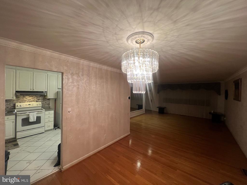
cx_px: 124
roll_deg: -0.8
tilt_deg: -1.9
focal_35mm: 13
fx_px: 93
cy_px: 92
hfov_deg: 106.2
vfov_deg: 89.9
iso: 125
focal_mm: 1.57
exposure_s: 1/60
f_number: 1.8
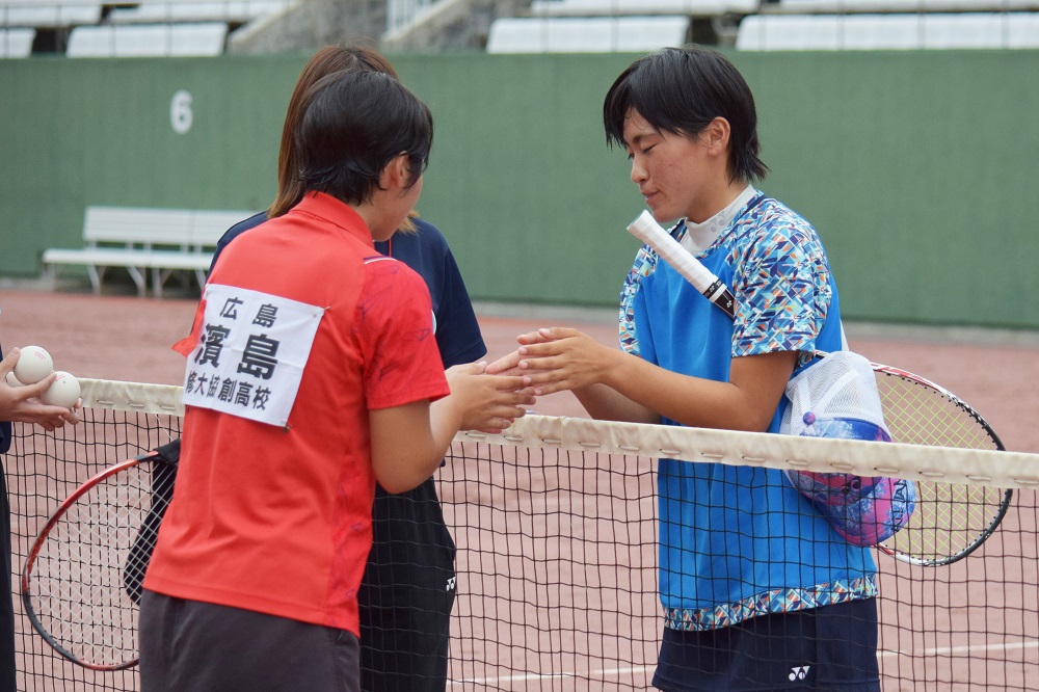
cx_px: 520
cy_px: 346
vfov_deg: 10.6
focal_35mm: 129
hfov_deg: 15.9
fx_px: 3722
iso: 800
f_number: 4.5
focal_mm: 86
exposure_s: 1/1600
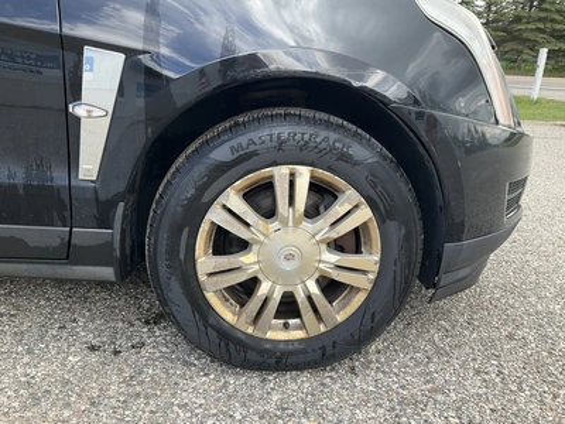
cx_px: 282
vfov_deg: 48.2
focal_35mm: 29
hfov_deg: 61.7
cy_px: 212
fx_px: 473
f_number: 1.8
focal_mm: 3
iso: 20
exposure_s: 1/245
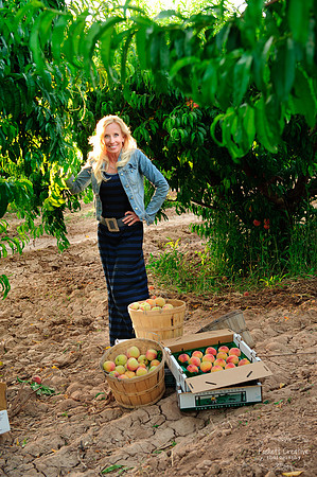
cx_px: 158
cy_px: 238
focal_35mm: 48
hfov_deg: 28.0
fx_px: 635
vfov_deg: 41.2
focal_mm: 48
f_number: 6.3
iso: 400
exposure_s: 1/80
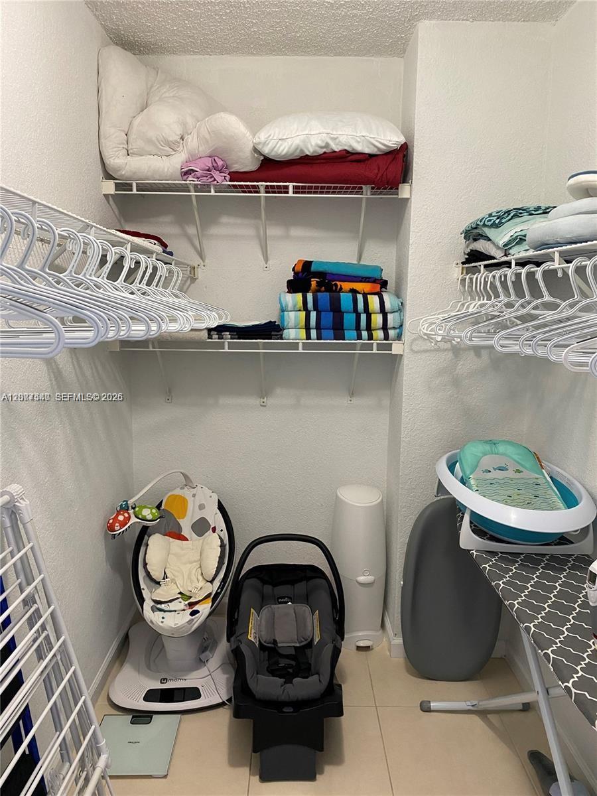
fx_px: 598
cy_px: 398
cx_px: 298
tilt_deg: -8.2
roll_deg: -0.8
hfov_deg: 53.1
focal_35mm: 26
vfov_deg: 67.3
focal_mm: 4.25
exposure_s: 1/60
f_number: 1.8
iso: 125
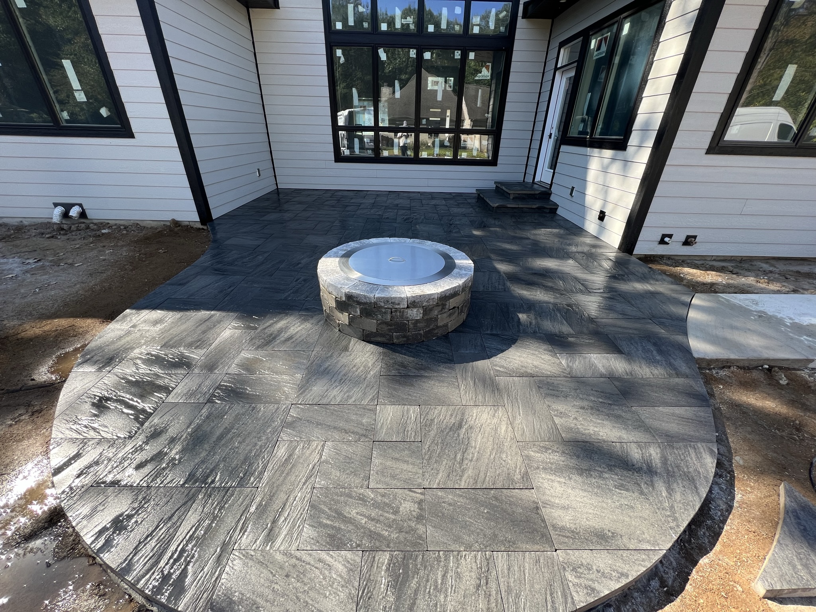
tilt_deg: -29.4
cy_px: 306
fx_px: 306
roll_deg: -1.5
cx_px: 408
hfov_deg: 106.2
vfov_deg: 89.9
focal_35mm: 13
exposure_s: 1/308
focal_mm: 1.57
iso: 32
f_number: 1.8
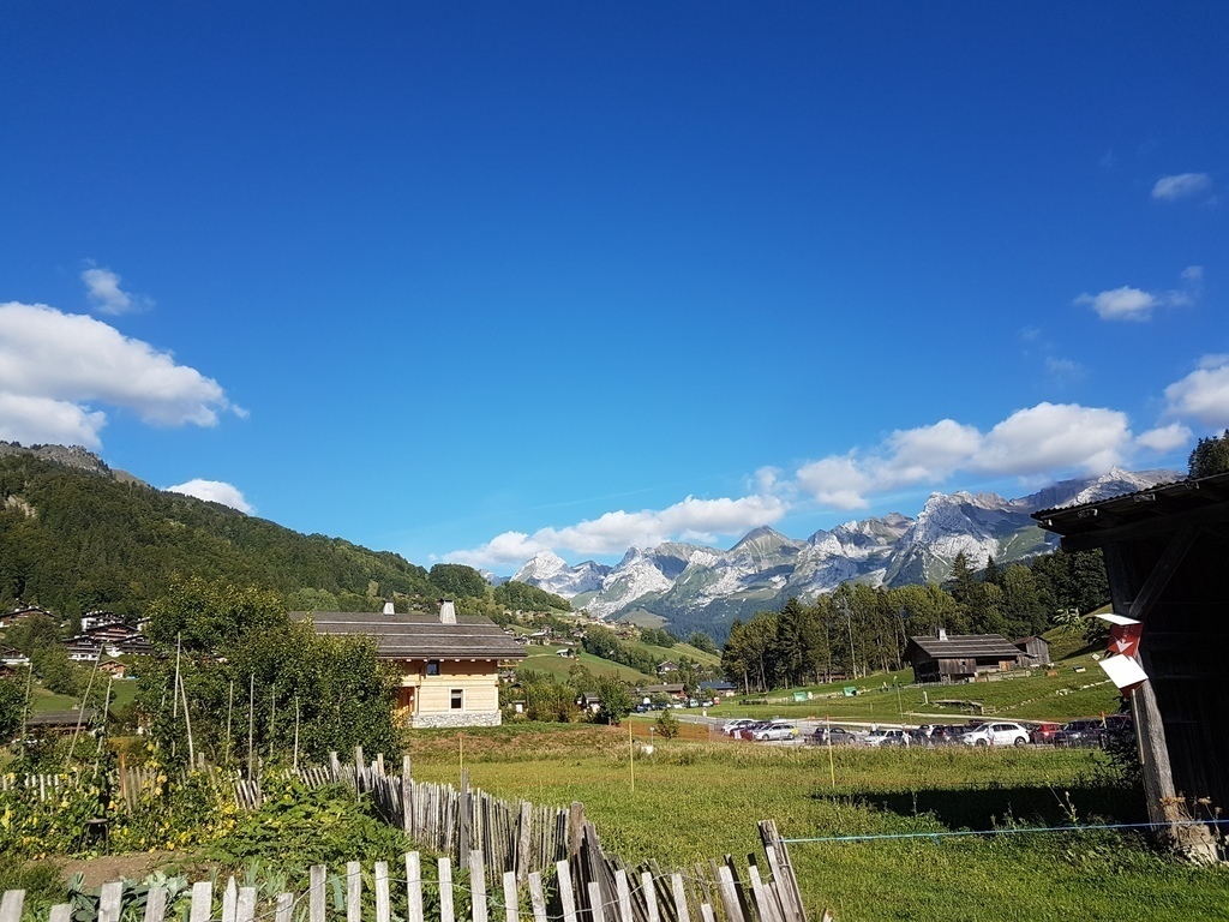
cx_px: 614
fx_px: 923
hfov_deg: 67.3
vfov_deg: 53.1
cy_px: 461
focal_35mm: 26
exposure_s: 1/2004
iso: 40
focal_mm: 4.2
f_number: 1.7
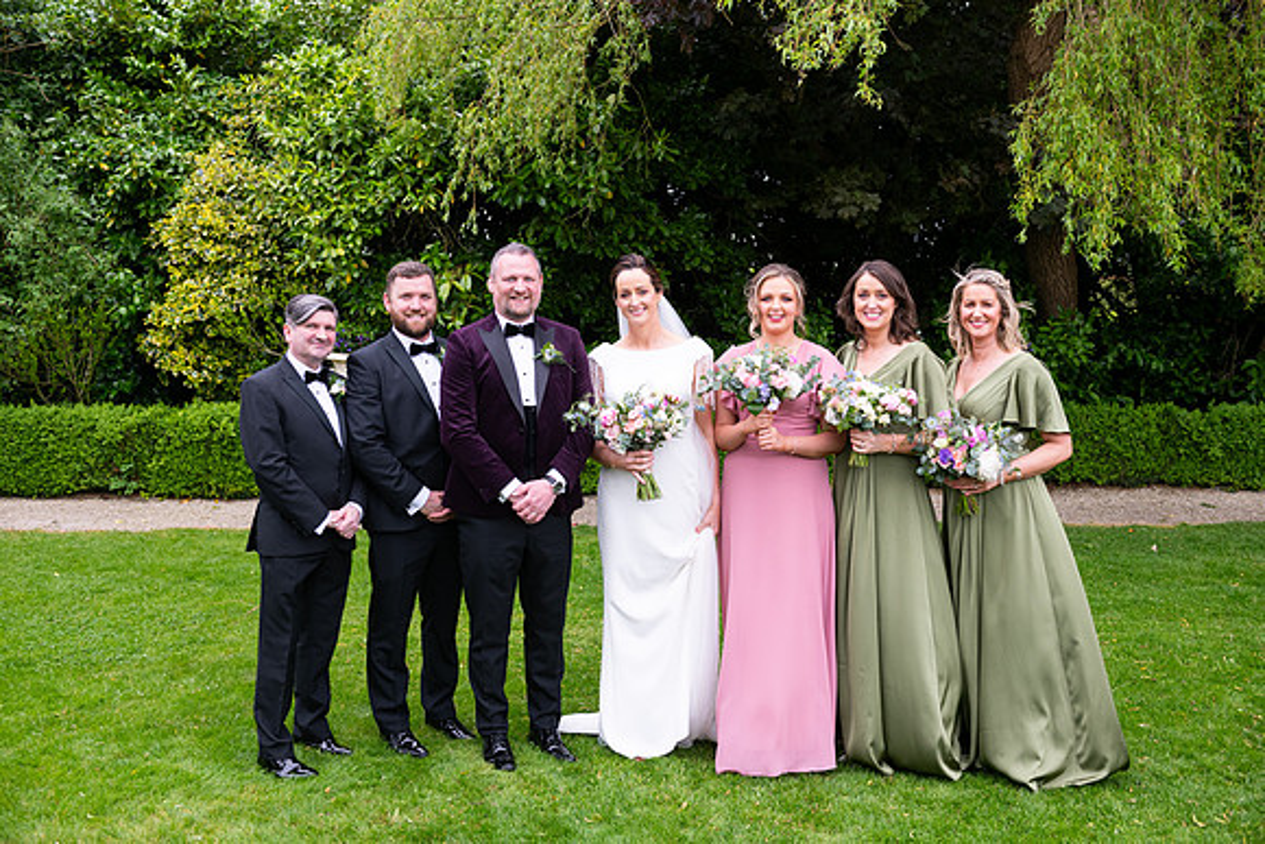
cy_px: 422
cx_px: 632
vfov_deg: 35.1
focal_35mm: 38
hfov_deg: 50.7
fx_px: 1336
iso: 200
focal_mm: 38
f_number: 5
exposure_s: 1/200
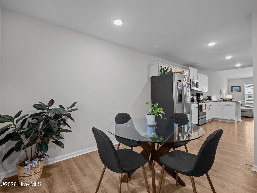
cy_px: 96
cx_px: 128
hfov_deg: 94.5
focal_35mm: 16
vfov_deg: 78.1
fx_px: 119
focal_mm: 8
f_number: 6.3
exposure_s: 1/2
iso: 200
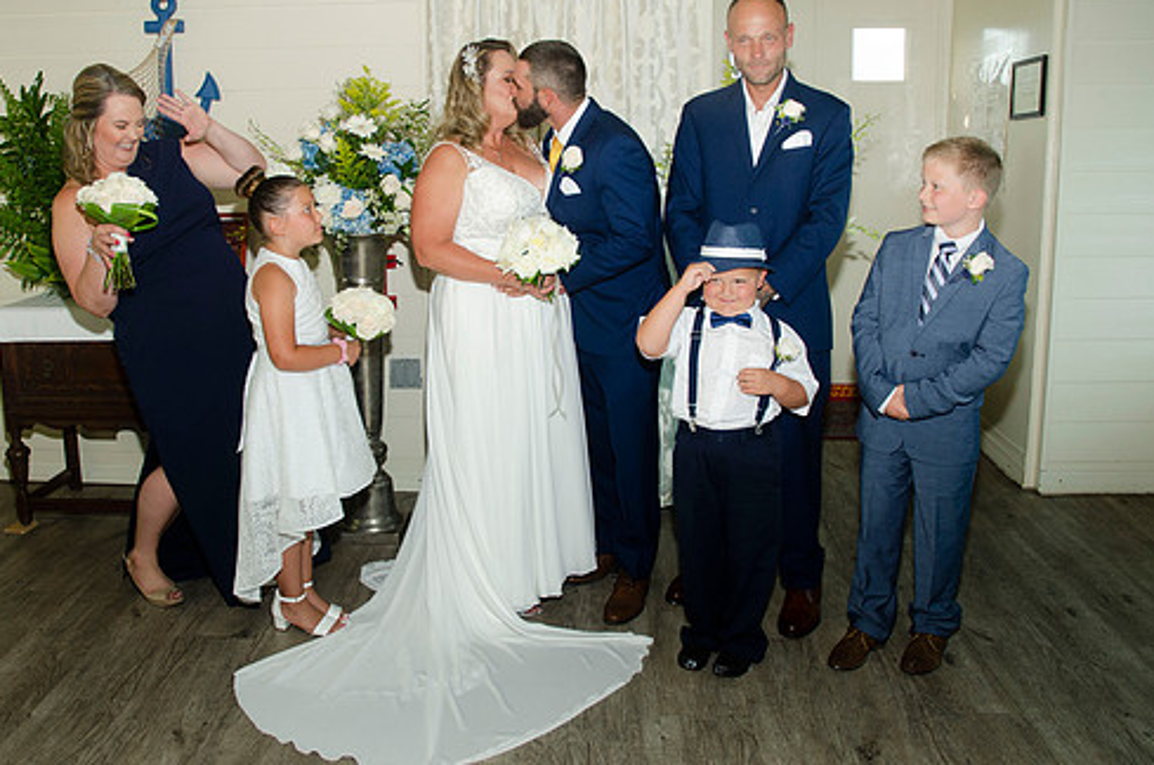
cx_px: 512
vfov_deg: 40.9
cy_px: 331
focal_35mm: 32
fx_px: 1024
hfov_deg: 58.7
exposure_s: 1/125
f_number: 5.6
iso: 400
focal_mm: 18
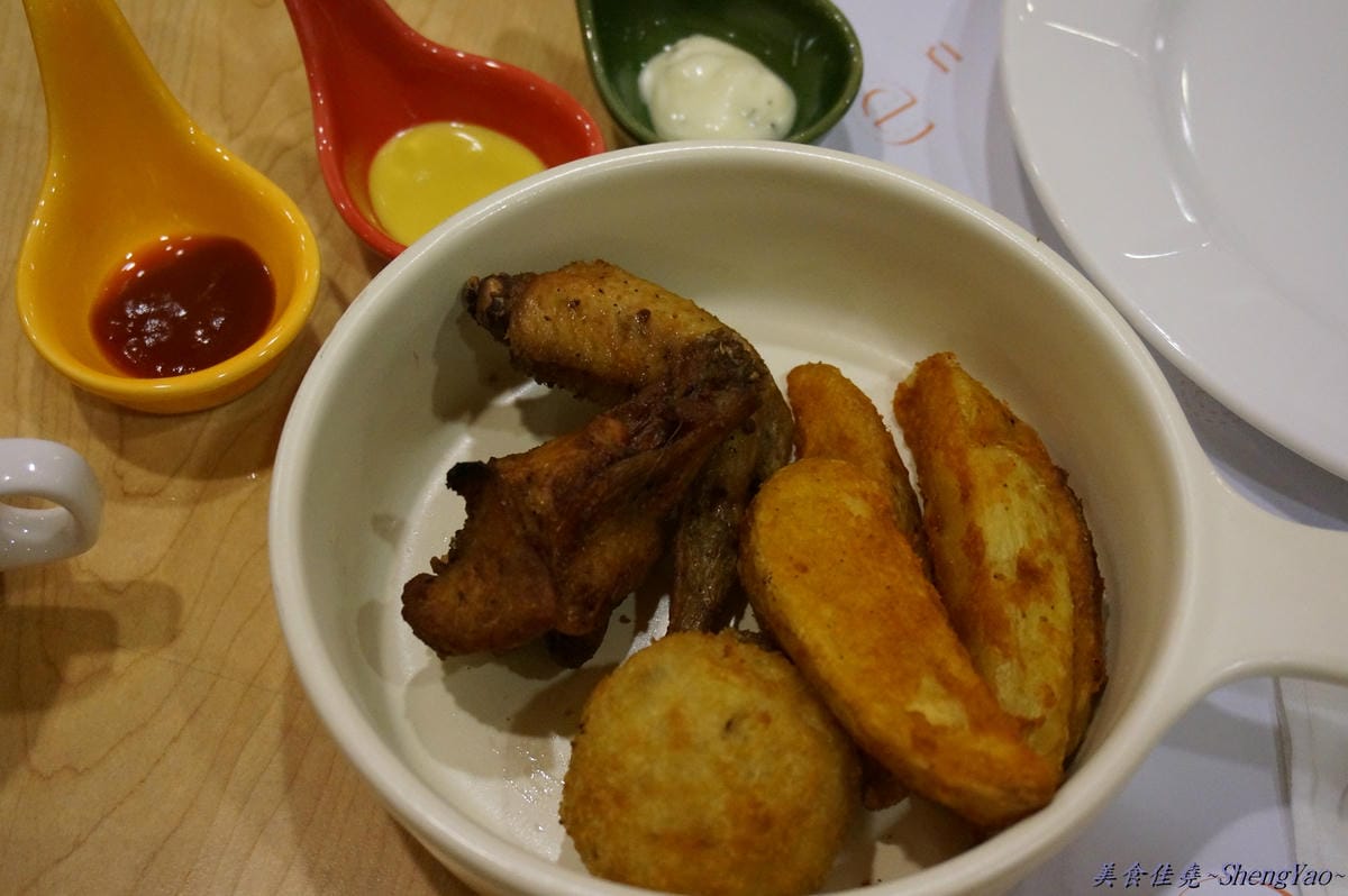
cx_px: 674
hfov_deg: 43.6
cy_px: 448
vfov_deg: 29.8
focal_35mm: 45
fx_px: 1684
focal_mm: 30
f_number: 5
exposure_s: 1/80
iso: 3200
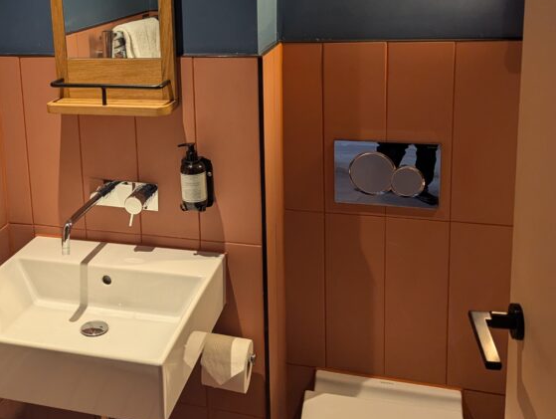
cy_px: 97
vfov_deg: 32.2
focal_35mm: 44
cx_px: 158
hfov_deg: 41.9
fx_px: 708
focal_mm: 6.81
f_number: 1.85
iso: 447
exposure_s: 1/100
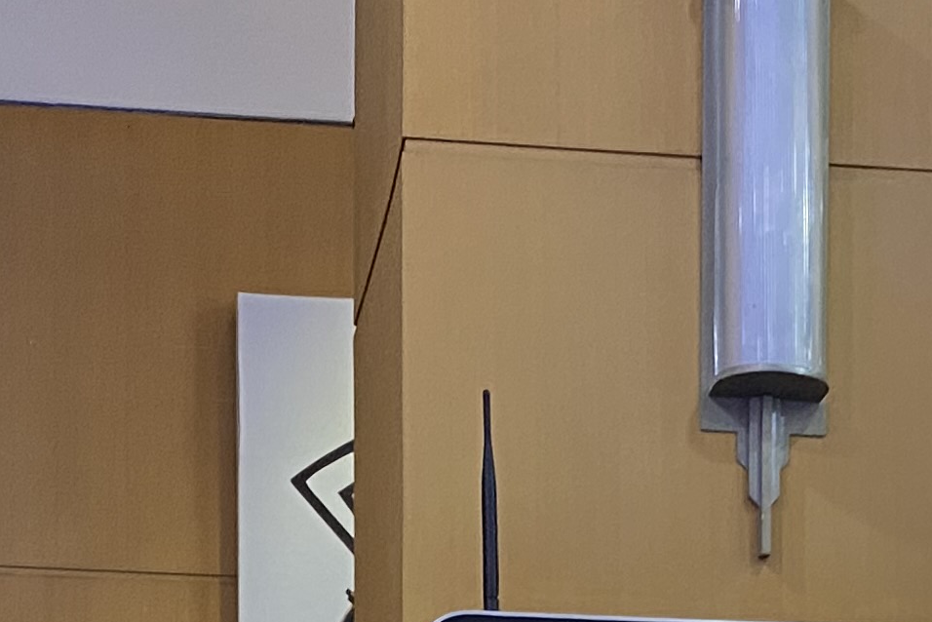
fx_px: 2952
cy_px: 1128
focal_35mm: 114
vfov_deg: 11.2
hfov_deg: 17.7
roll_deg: -1.0
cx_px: 779
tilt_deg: -2.6
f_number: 1.8
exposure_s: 1/41
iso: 250
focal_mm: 4.25
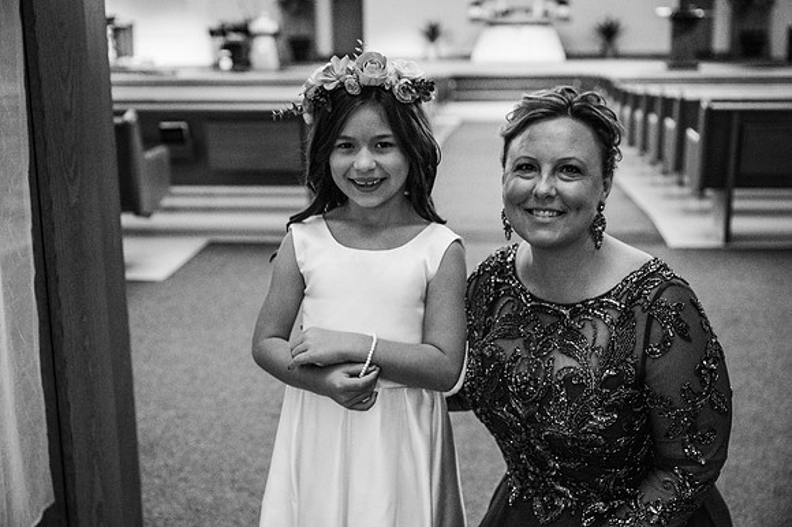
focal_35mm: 49
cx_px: 396
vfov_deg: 27.5
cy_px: 264
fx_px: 1077
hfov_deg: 40.4
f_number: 3.5
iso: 2000
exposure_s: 1/320
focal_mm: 49
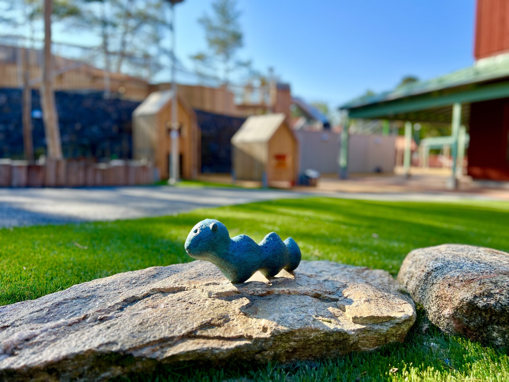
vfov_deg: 53.1
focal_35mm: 26
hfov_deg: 67.3
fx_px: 382
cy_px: 191
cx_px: 254
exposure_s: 1/1038
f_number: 1.5
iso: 50
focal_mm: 5.7
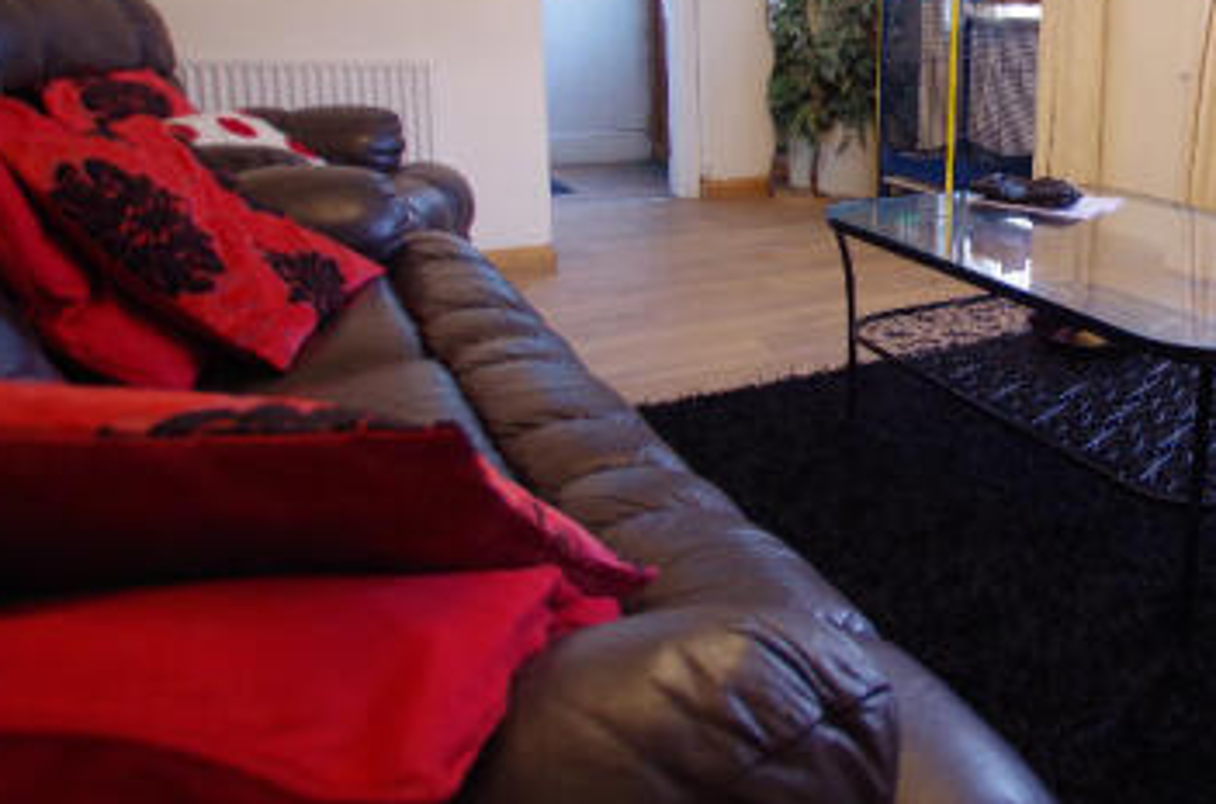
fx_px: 943
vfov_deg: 44.2
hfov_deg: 56.8
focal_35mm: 28
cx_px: 1088
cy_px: 173
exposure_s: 1/25
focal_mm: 10
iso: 800
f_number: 3.5
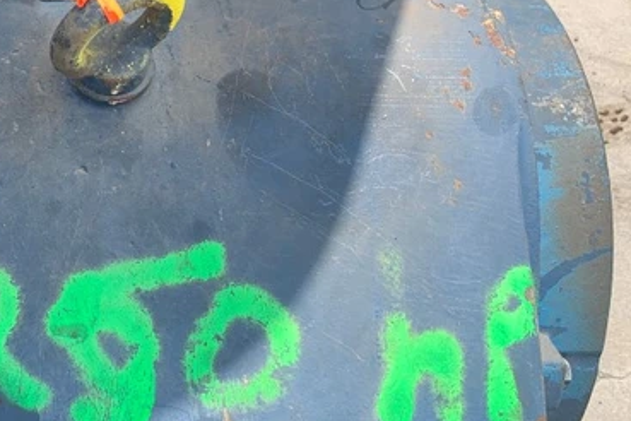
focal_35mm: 55
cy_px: 136
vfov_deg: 24.5
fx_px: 964
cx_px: 41
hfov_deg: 33.9
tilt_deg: -64.0
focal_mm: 4.25
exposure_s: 1/546
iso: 25
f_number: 1.8
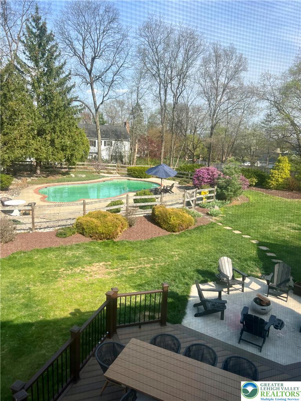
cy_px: 200
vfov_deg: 67.3
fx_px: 301
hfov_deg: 53.1
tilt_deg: -12.7
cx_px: 150
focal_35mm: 26
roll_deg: -2.7
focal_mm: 5.7
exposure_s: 1/1575
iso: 50
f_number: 1.5
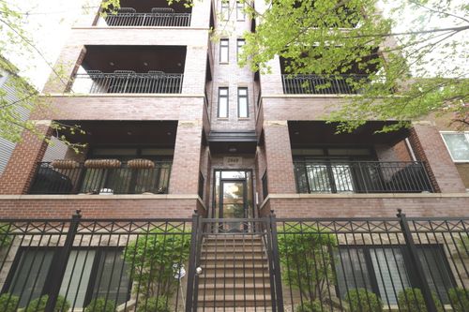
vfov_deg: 77.3
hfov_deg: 100.4
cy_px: 156
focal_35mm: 15
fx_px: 195
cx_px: 234
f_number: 7.1
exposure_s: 1/40
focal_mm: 10
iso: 450
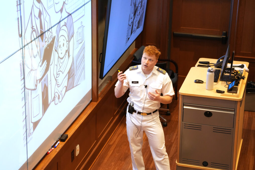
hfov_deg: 24.2
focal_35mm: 84
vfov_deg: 16.3
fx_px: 595
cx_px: 128
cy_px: 85
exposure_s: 1/160
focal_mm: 84
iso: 4000
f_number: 4.5
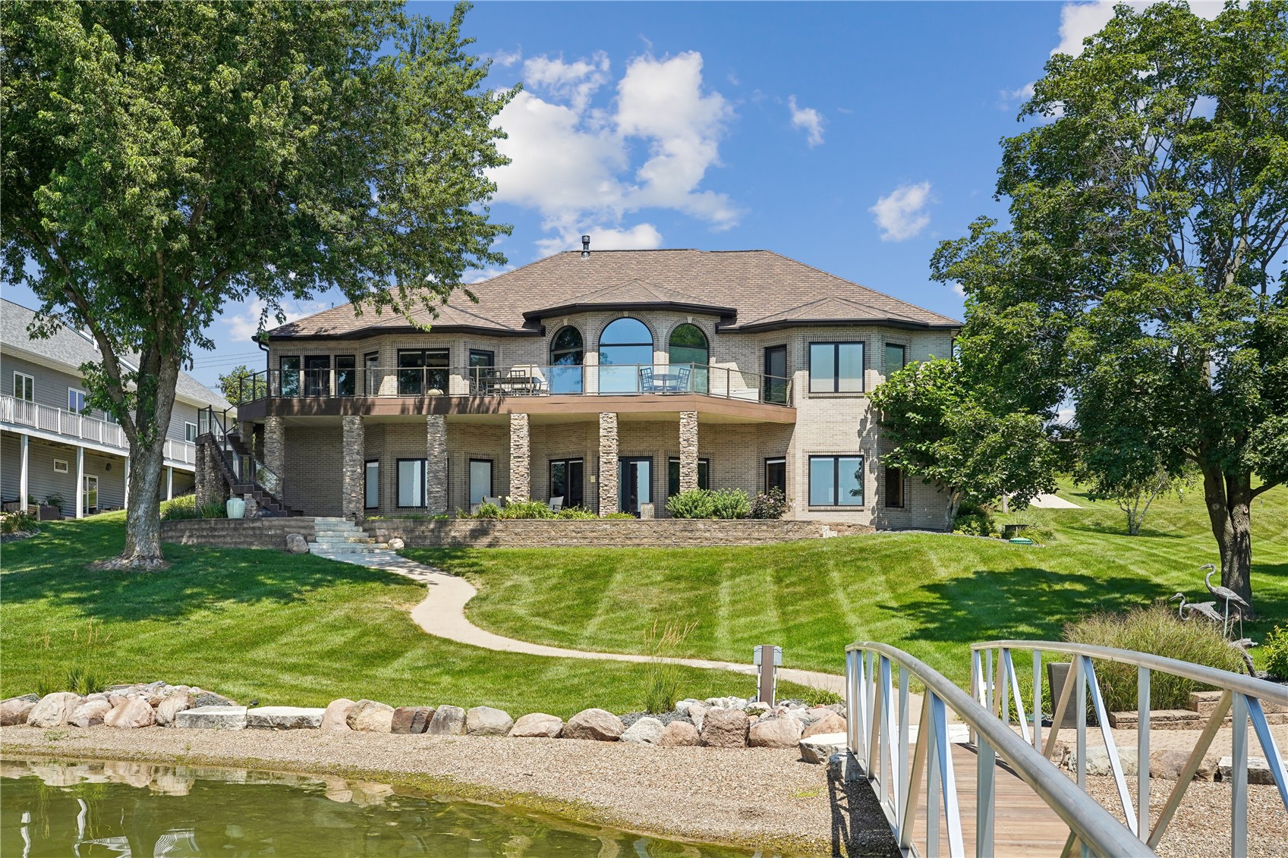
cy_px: 429
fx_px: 1234
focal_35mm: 34
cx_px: 644
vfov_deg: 38.4
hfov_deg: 55.1
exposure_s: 1/640
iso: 400
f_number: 9
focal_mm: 34.5
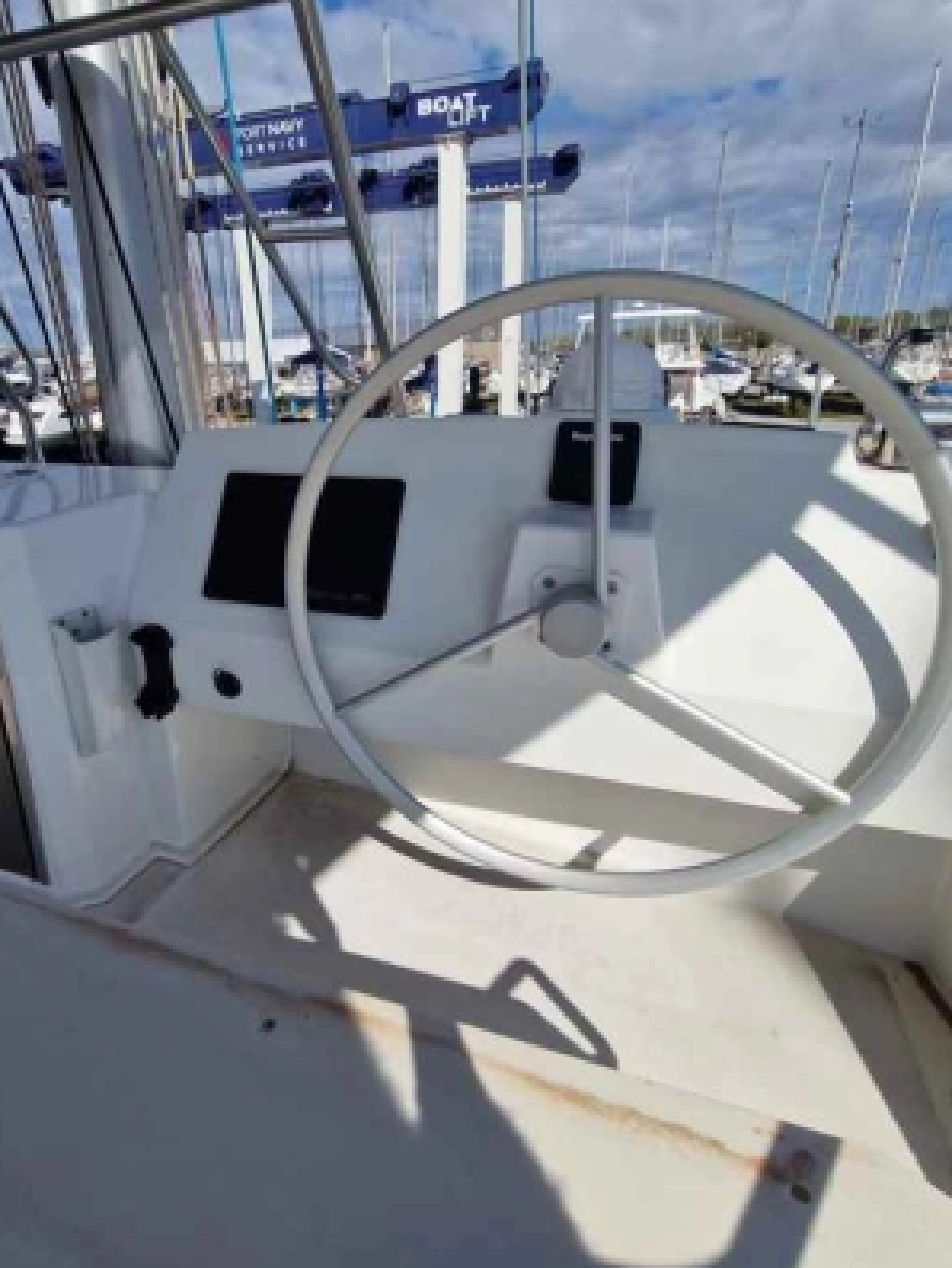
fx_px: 660
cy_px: 618
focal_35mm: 18
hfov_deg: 70.7
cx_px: 371
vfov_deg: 87.7
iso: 50
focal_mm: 2.2
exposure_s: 1/4080
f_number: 2.2
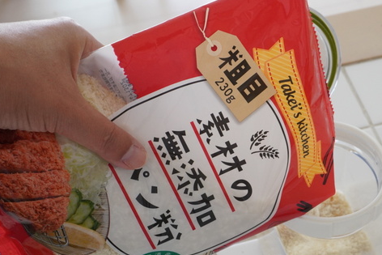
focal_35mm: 50
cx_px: 250
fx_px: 528
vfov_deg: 27.0
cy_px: 171
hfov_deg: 39.4
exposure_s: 1/40
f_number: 8
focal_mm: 23
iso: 1250
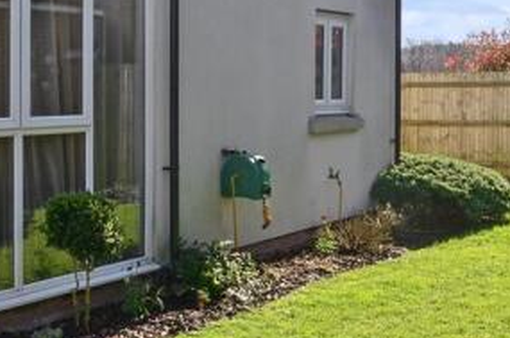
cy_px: 93
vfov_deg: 19.5
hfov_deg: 29.0
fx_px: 976
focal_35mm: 69
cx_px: 363
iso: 200
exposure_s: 1/80
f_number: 14
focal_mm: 20
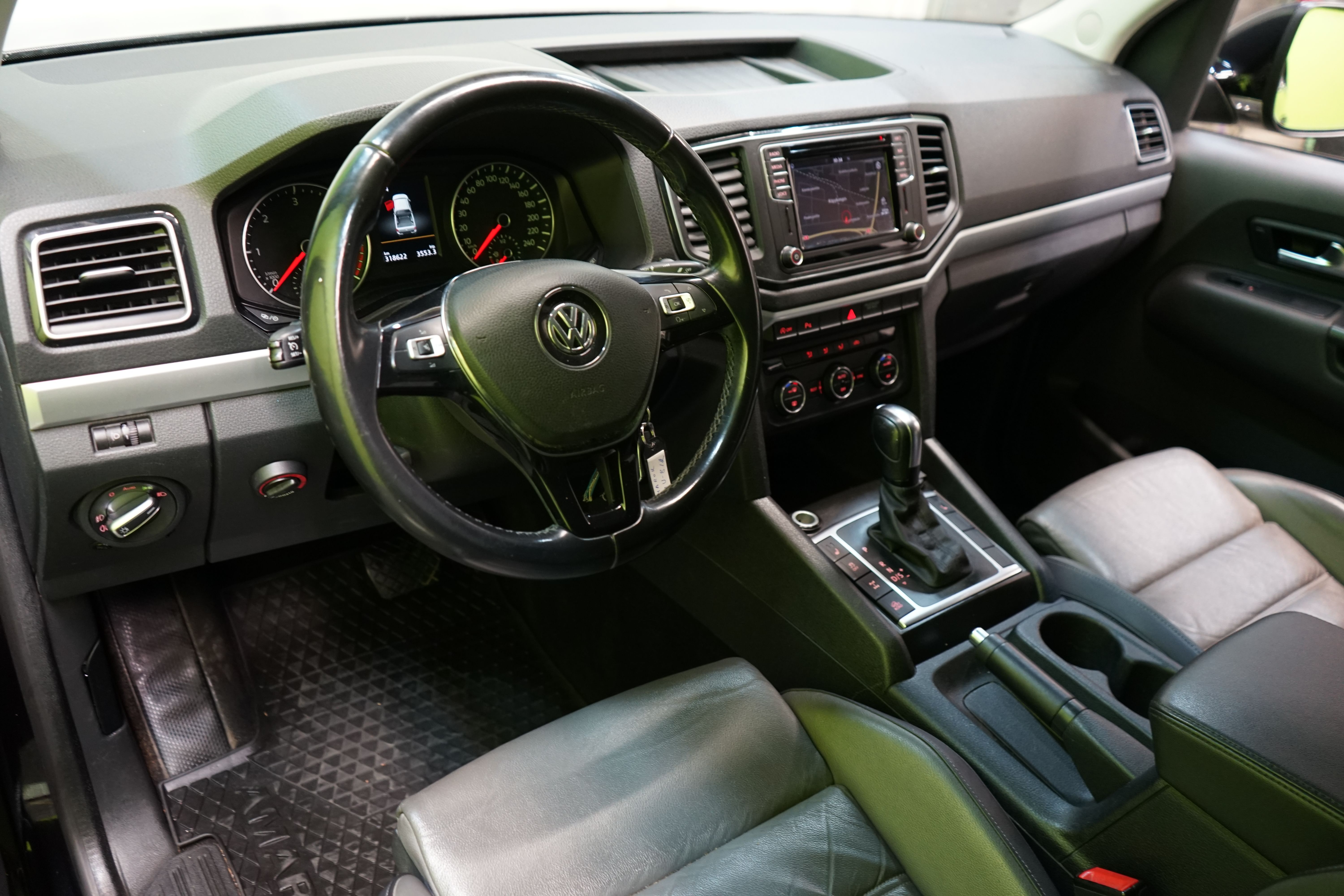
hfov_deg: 65.5
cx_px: 672
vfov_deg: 46.4
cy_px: 448
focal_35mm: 28
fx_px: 1045
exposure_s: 1/30
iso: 1250
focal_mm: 28
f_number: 3.5
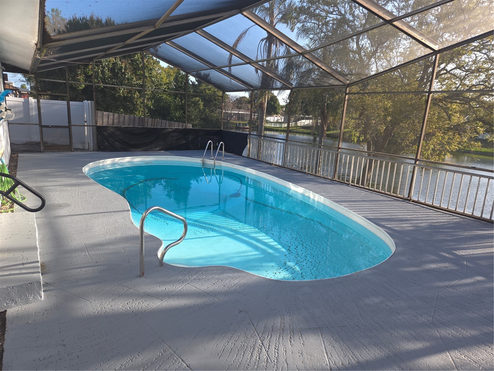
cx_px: 247
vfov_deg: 58.9
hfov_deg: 73.9
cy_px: 186
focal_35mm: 23
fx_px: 328
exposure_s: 1/248
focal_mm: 5.4
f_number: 1.8
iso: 25
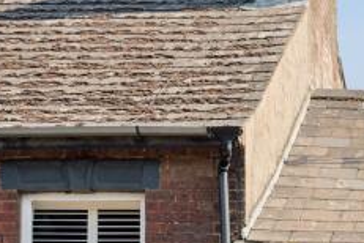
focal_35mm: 155
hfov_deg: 12.5
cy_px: 324
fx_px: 1567
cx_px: 559
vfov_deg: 8.7
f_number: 8
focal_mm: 35
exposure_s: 1/125
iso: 320
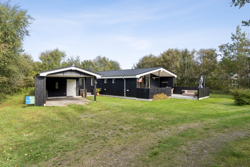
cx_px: 125
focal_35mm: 21
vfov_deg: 59.5
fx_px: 146
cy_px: 84
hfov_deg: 81.2
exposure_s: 1/250
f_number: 8
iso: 200
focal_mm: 14
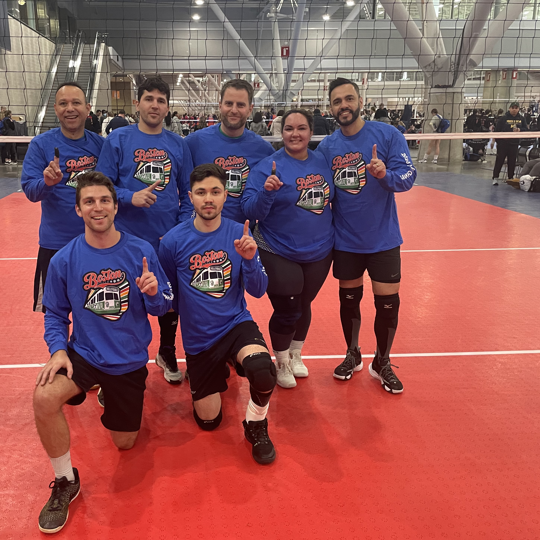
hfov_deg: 50.4
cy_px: 273
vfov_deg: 51.1
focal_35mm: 32
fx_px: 565
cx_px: 191
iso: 400
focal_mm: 4.2
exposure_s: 1/60
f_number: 1.6
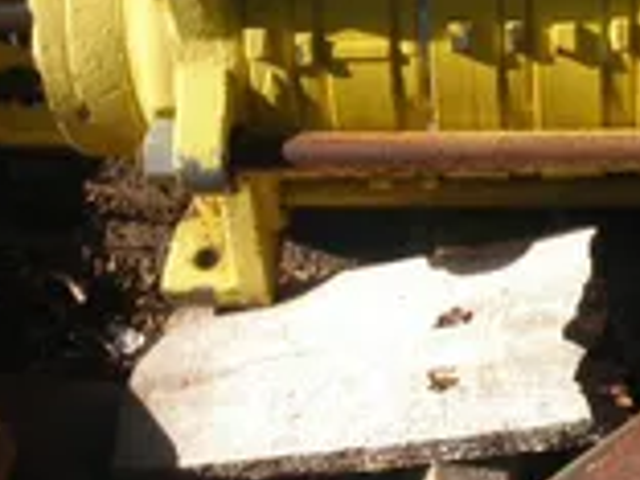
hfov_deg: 26.7
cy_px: 4
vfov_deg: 19.8
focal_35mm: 72
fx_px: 1331
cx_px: 476
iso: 64
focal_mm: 5
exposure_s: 1/100
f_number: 8.5
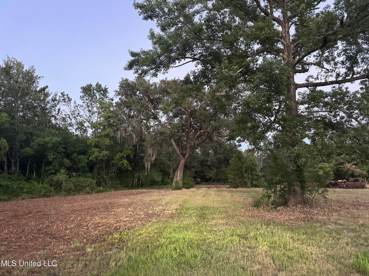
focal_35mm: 24
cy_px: 138
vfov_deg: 56.8
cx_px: 184
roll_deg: +0.1
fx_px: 256
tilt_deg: +6.9
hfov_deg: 71.6
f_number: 1.78
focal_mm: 6.76
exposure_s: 1/60
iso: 800
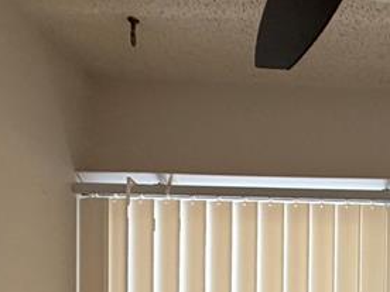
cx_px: 415
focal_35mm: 52
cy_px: 403
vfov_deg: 23.8
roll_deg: -1.7
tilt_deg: -0.4
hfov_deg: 32.9
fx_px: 586
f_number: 2.2
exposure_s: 1/120
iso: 320
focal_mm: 2.22
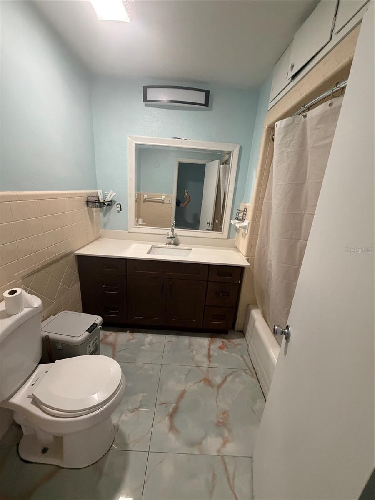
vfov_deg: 102.1
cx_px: 188
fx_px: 202
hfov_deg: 85.7
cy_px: 250
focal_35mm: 14
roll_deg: -4.5
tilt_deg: -17.2
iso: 500
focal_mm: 2.22
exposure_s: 1/60
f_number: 2.2
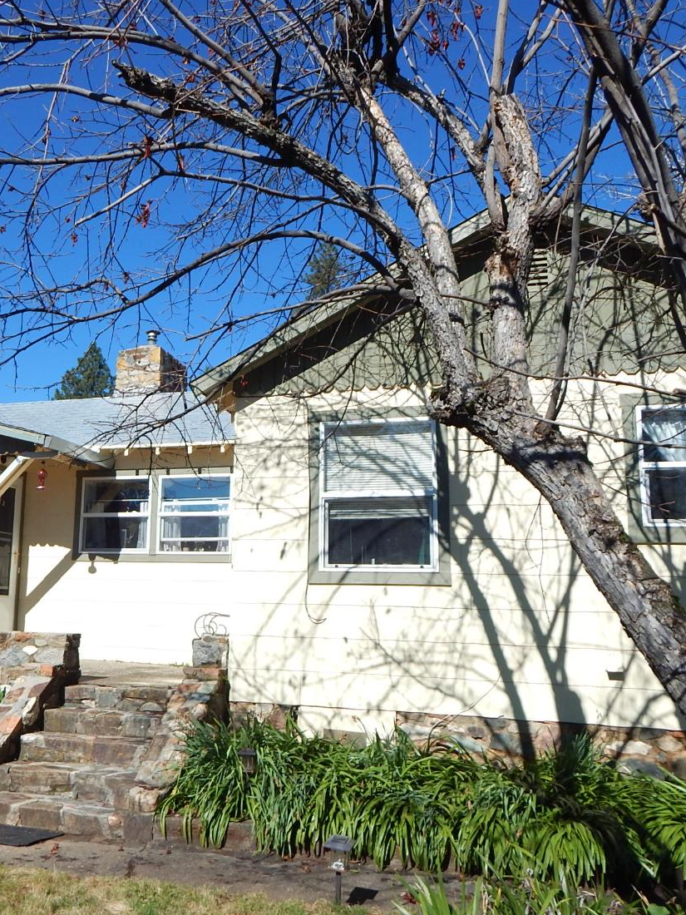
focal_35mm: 30
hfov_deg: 46.0
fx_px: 793
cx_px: 222
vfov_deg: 60.0
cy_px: 460
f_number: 6
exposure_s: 1/640
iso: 125
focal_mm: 4
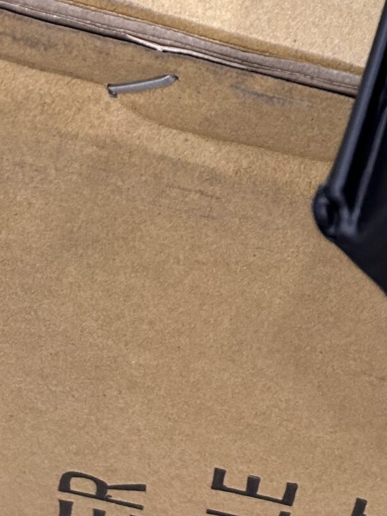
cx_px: 607
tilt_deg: -33.8
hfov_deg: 16.0
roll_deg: -17.4
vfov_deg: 20.0
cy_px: -283
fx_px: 1238
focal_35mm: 83
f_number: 1.5
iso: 125
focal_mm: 5.7
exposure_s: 1/60
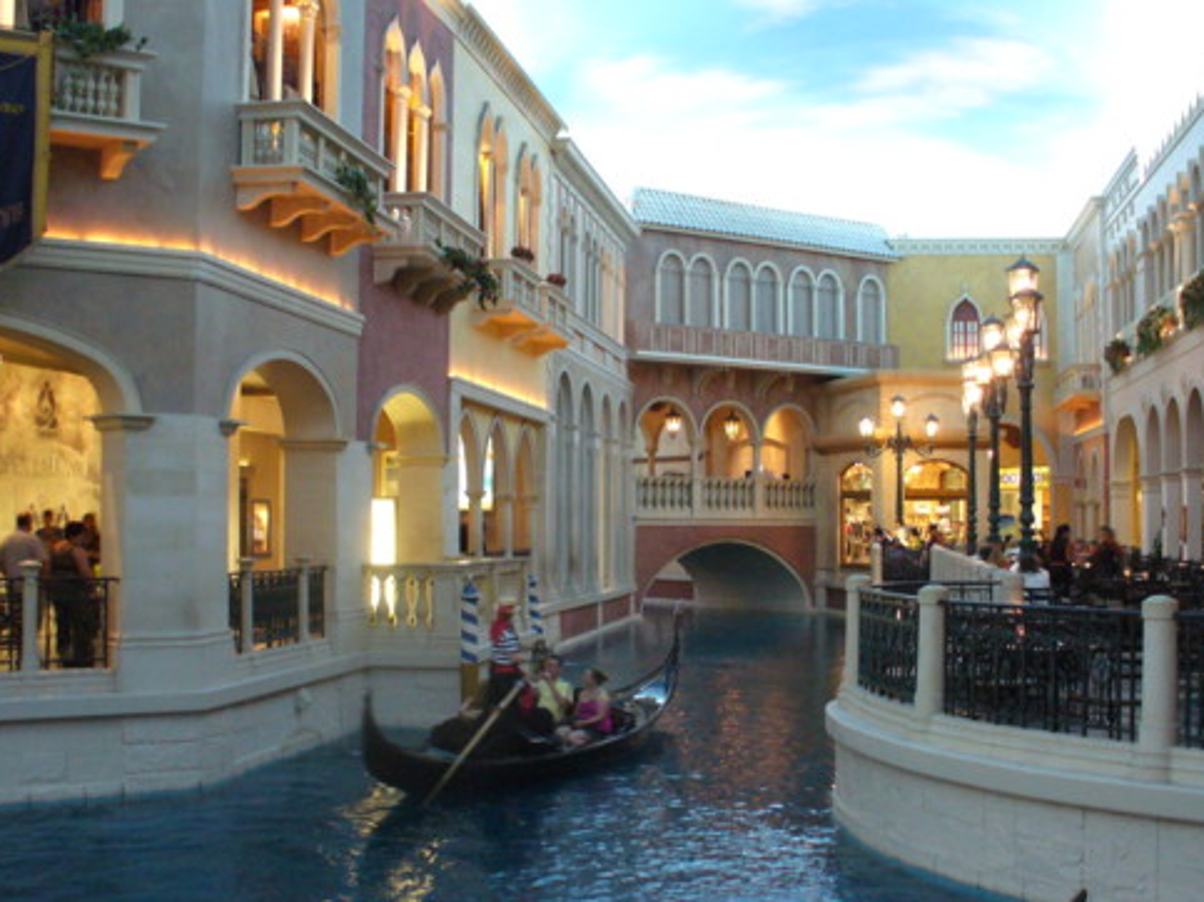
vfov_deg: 31.5
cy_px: 473
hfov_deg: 41.2
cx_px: 671
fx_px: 1600
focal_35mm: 46
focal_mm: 6.1
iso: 200
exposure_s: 1/8
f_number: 2.8
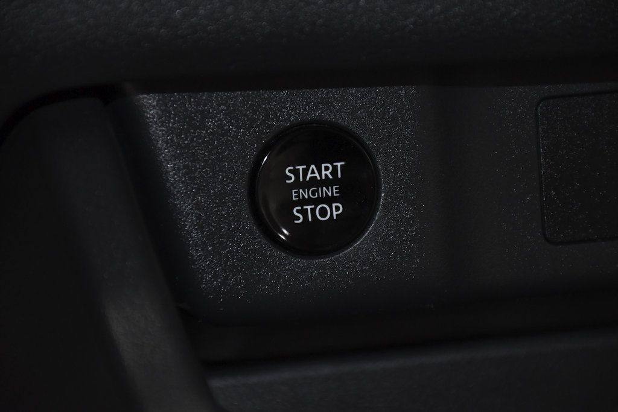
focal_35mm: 210
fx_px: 3605
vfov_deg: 6.5
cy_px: 206
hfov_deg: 9.8
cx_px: 309
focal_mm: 140
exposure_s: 1/100
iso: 2500
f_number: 5.6
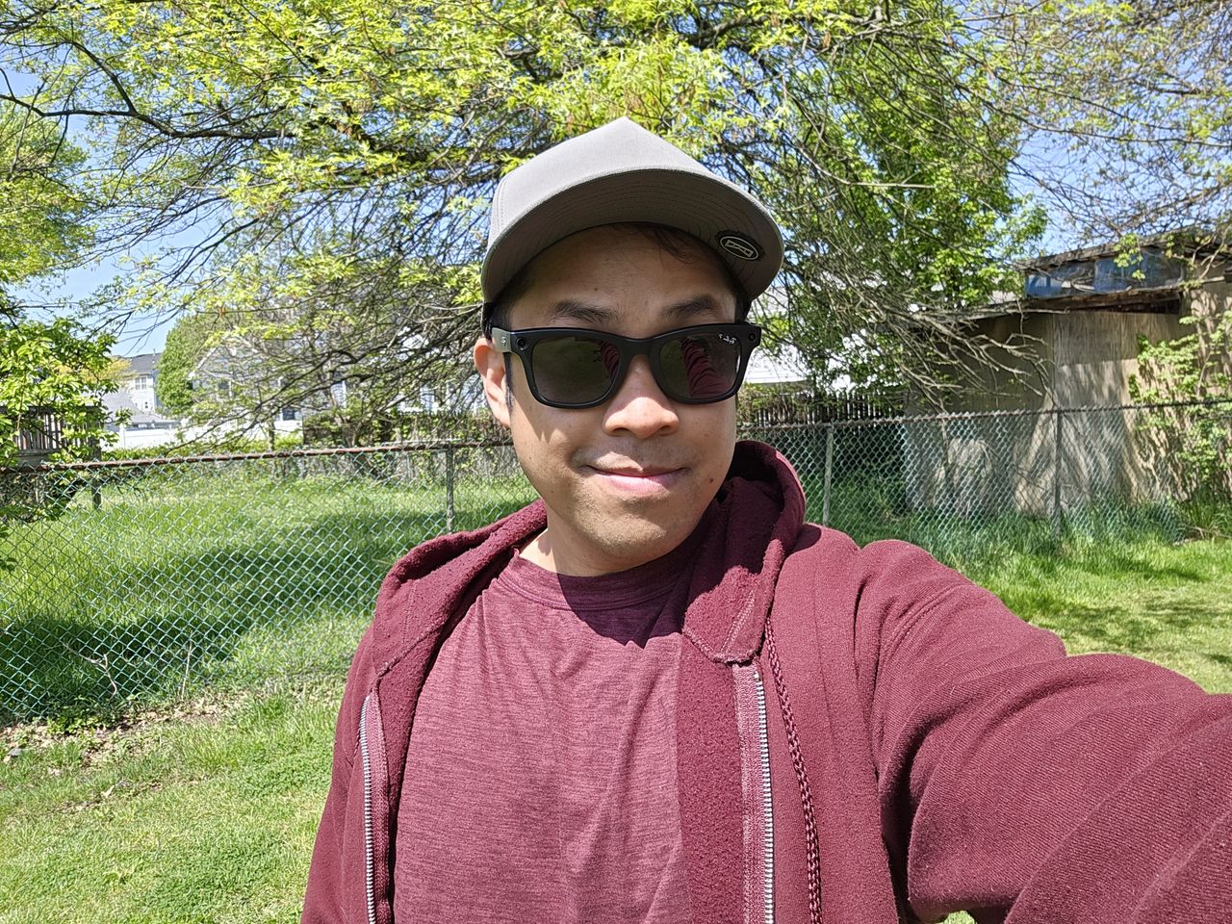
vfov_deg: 54.9
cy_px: 462
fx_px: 890
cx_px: 616
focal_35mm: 25
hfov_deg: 69.4
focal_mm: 3.3
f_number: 2.2
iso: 25
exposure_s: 1/315
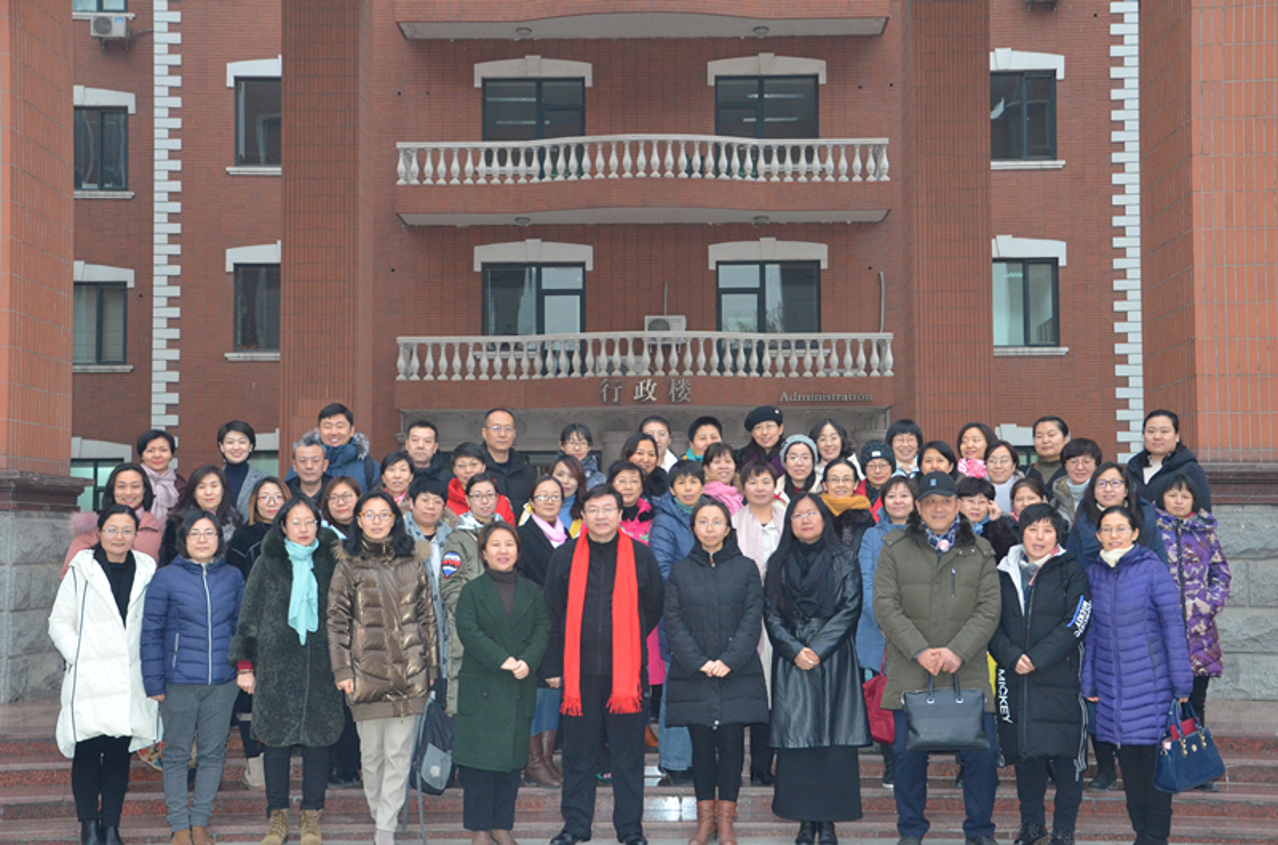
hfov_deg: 43.7
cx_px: 639
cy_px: 422
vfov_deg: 29.7
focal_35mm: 45
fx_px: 1593
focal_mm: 30
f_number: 5.6
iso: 1600
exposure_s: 1/60
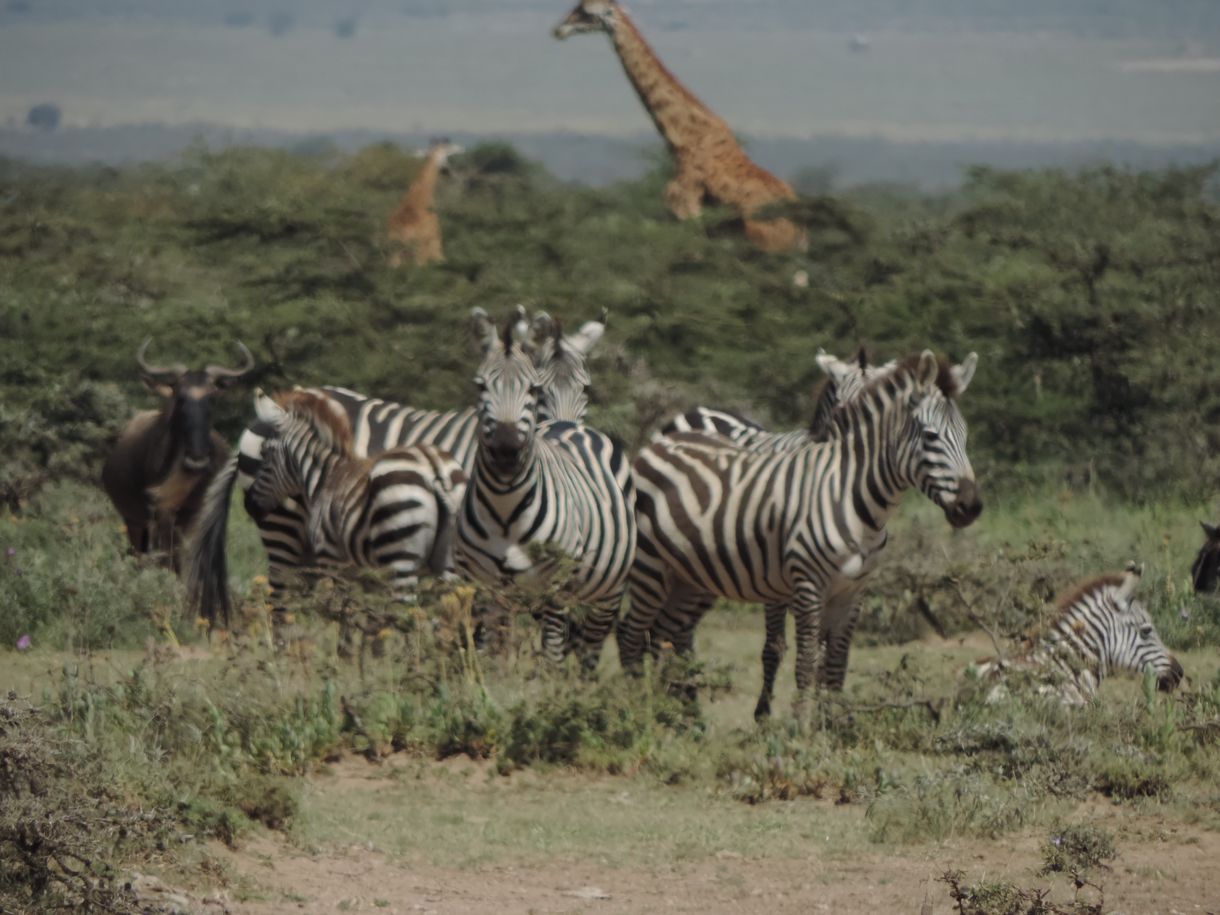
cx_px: 610
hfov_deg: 2.6
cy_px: 458
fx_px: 26433
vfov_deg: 2.0
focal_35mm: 750
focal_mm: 133.7
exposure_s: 1/640
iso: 80
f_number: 5.1
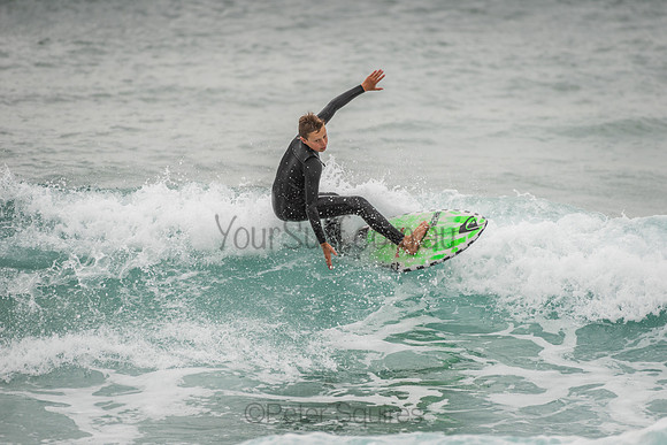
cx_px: 334
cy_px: 222
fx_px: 9266
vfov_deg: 2.8
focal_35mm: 500
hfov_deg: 4.1
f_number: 5.6
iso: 280
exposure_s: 1/2000
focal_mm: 500
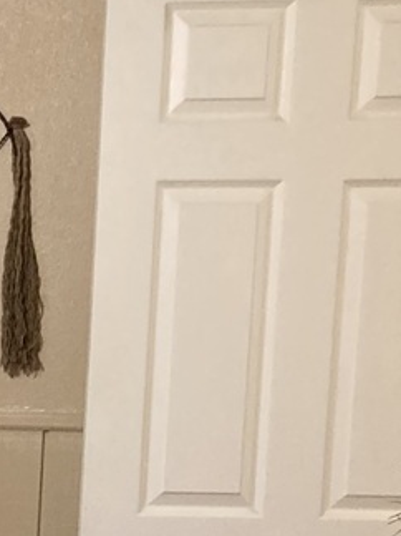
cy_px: 592
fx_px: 1932
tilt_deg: -7.8
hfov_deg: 10.5
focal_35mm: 125
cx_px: -490
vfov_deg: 15.4
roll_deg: -1.0
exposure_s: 1/40
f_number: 1.8
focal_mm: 3.99
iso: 250
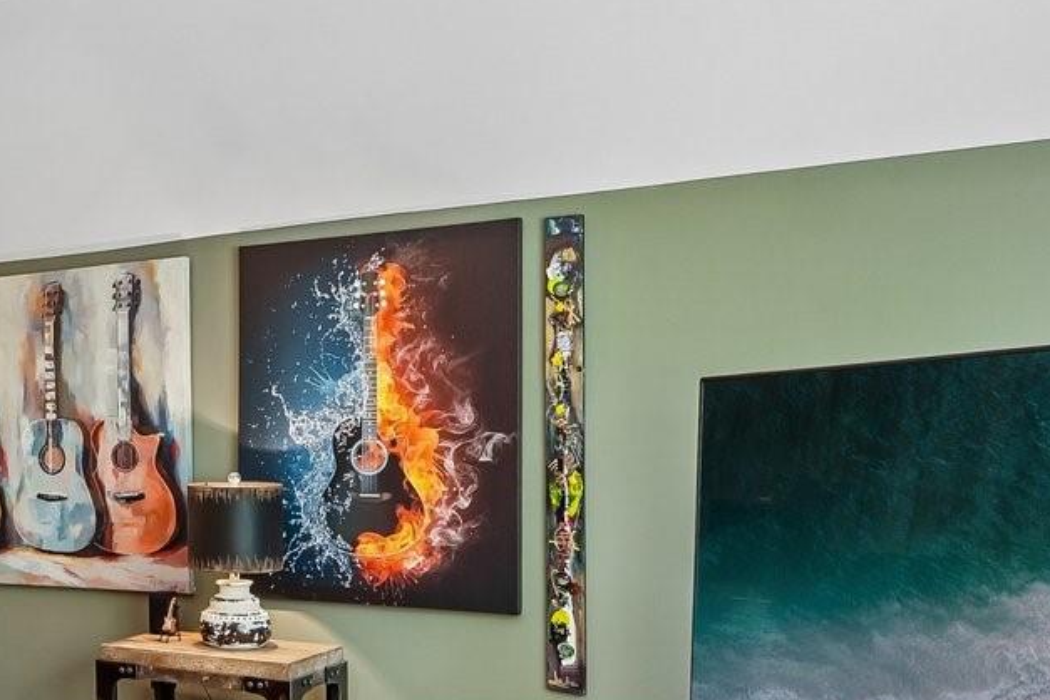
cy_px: 463
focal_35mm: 49
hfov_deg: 33.6
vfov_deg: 27.4
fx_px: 1429
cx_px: -178
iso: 400
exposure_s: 1/4
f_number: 8
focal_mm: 10
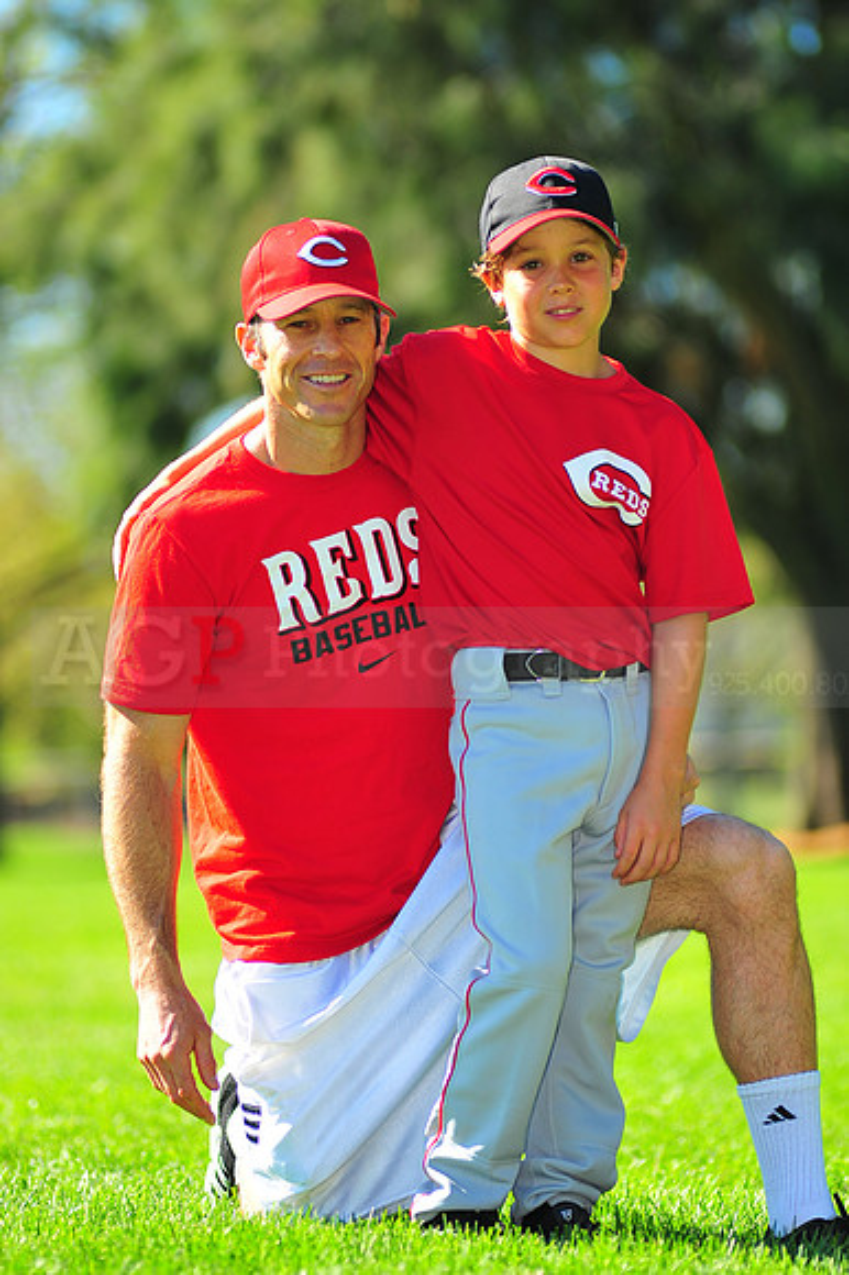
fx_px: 6375
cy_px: 638
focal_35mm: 180
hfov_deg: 7.6
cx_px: 424
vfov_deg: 11.4
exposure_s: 1/800
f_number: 3.5
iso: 200
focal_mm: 180
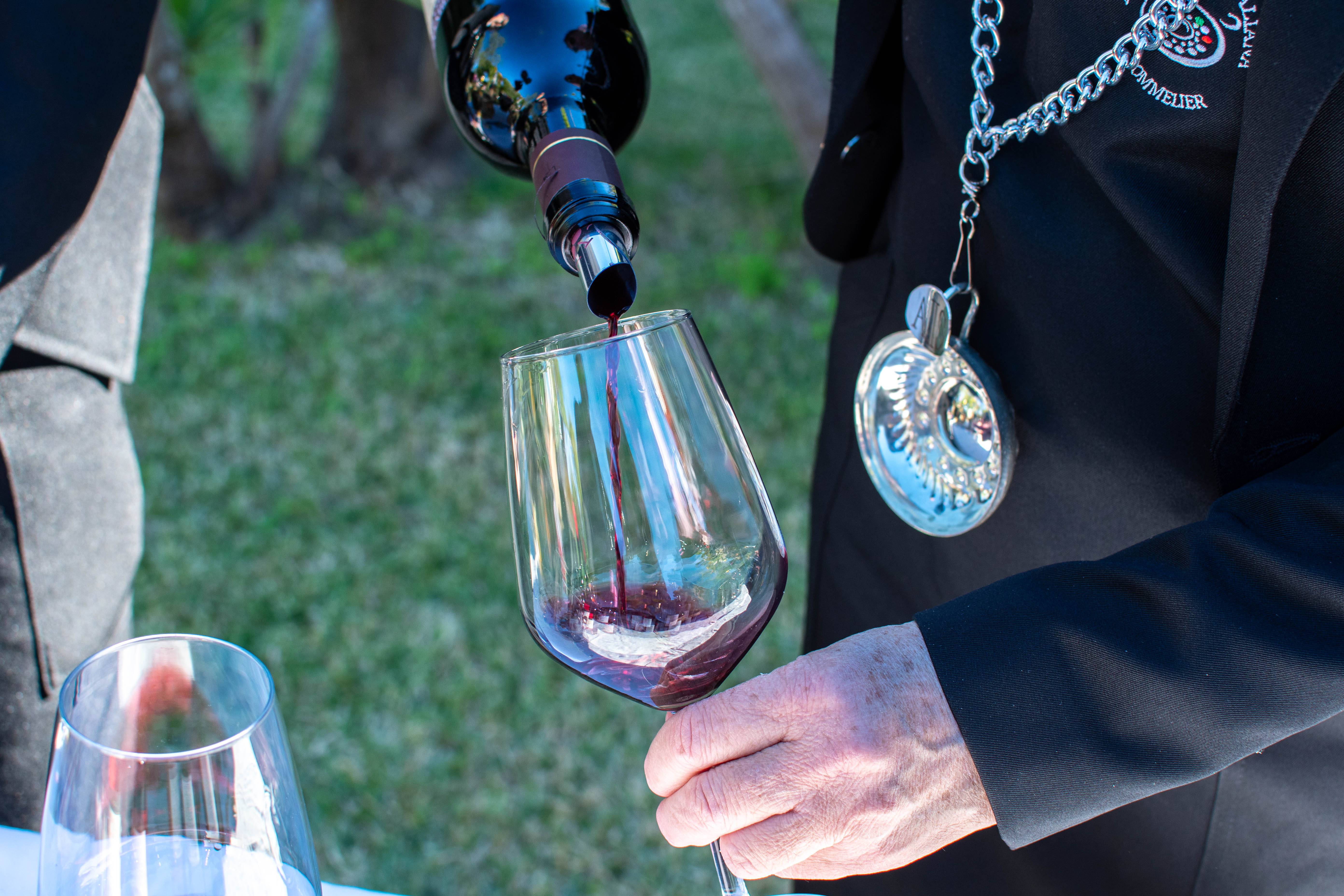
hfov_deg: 38.2
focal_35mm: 52
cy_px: 448
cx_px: 672
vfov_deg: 26.0
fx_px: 1941
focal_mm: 35
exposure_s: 1/250
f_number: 4.8
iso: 100
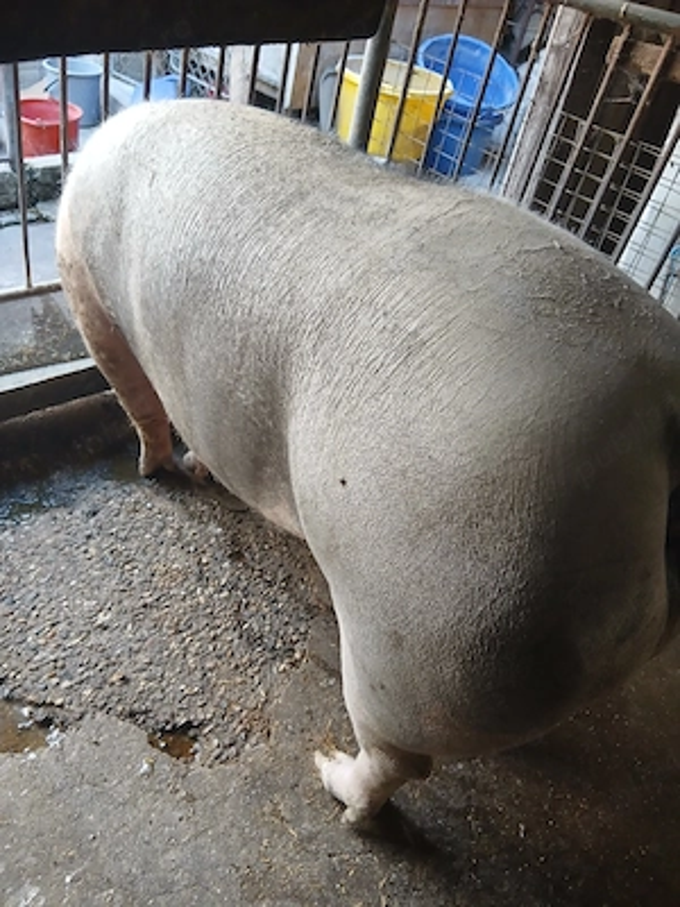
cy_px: 454
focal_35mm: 26
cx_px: 340
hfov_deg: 53.1
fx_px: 681
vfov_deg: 67.3
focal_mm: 3.98
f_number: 1.8
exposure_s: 1/50
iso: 250
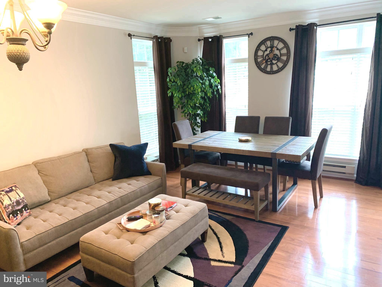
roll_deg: +3.3
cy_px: 144
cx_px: 191
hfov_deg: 67.3
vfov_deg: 53.1
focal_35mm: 26
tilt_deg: -13.7
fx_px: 287
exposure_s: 1/60
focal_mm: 4.25
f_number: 1.8
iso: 125
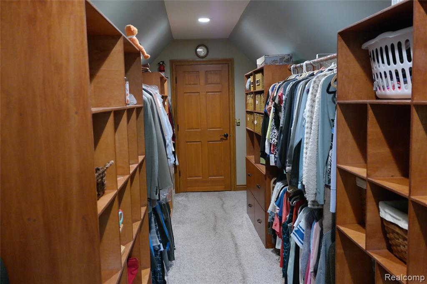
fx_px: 356
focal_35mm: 30
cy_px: 142
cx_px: 214
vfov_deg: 43.6
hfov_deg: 61.9
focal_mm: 20
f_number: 3.5
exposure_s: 1/40
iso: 1600
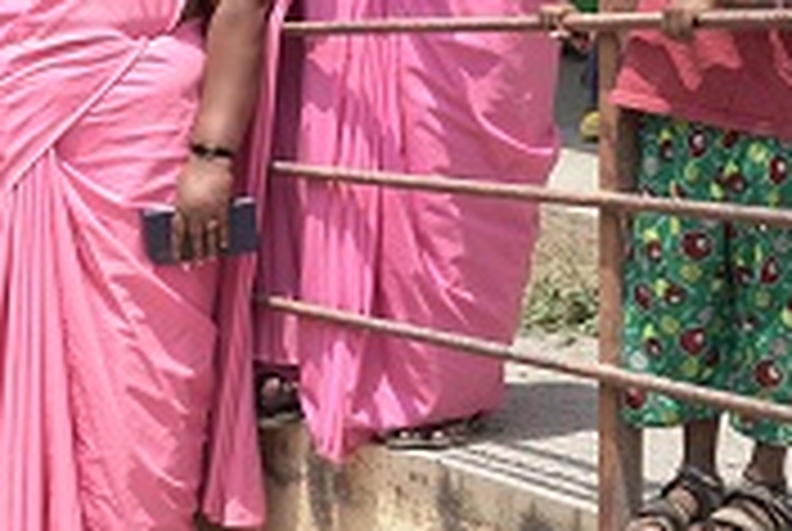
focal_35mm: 119
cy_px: -230
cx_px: -526
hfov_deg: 15.3
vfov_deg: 11.2
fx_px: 2622
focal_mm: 35
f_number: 10
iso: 100
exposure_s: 1/100
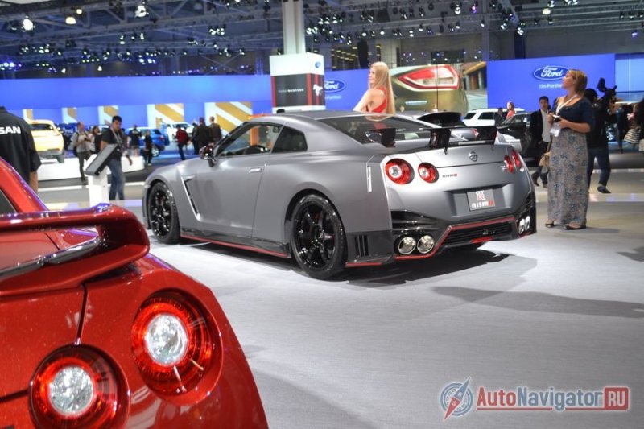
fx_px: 697
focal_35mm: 39
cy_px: 214
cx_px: 322
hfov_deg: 49.6
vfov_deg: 34.2
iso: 560
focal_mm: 26
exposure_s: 1/60
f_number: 4.2
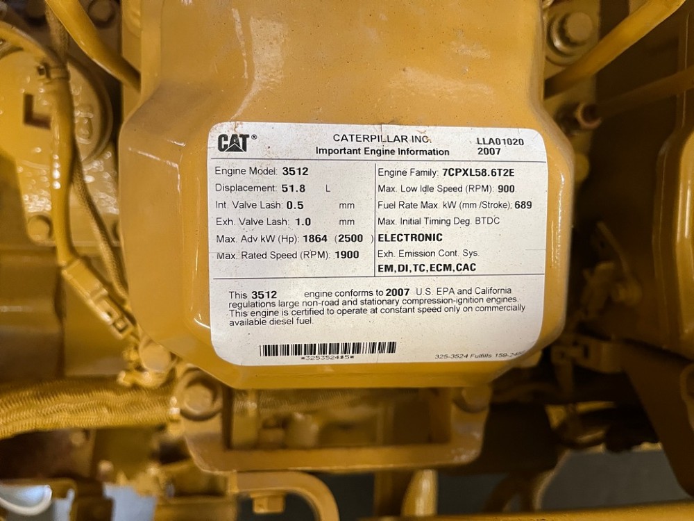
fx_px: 521
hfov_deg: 67.3
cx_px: 347
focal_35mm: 26
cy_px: 260
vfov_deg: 53.1
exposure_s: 1/60
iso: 320
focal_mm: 5.1
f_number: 1.6
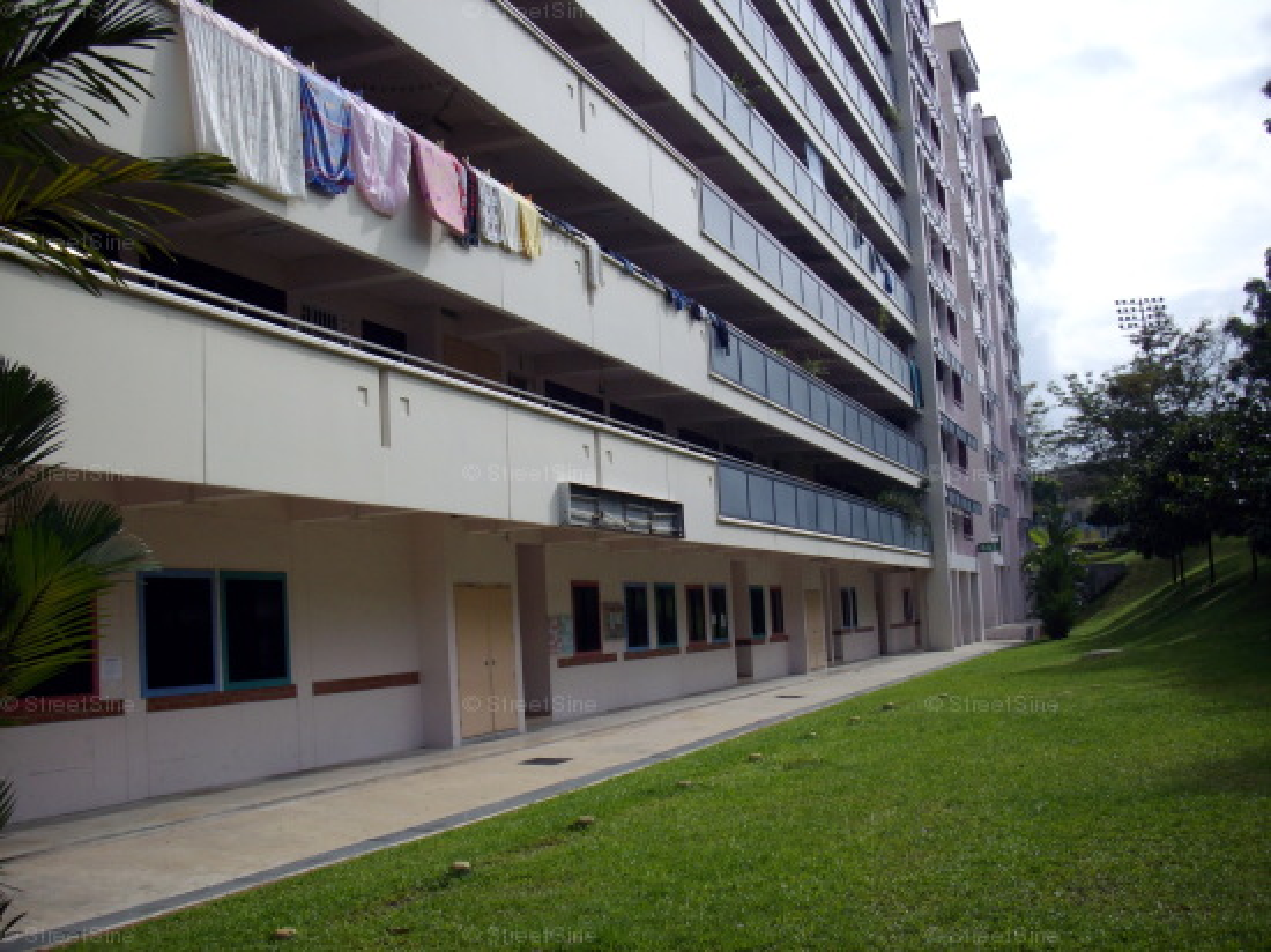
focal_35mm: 37
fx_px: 1358
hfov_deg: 50.2
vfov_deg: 38.6
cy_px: 476
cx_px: 636
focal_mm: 6.2
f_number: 5.6
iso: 80
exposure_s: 1/320
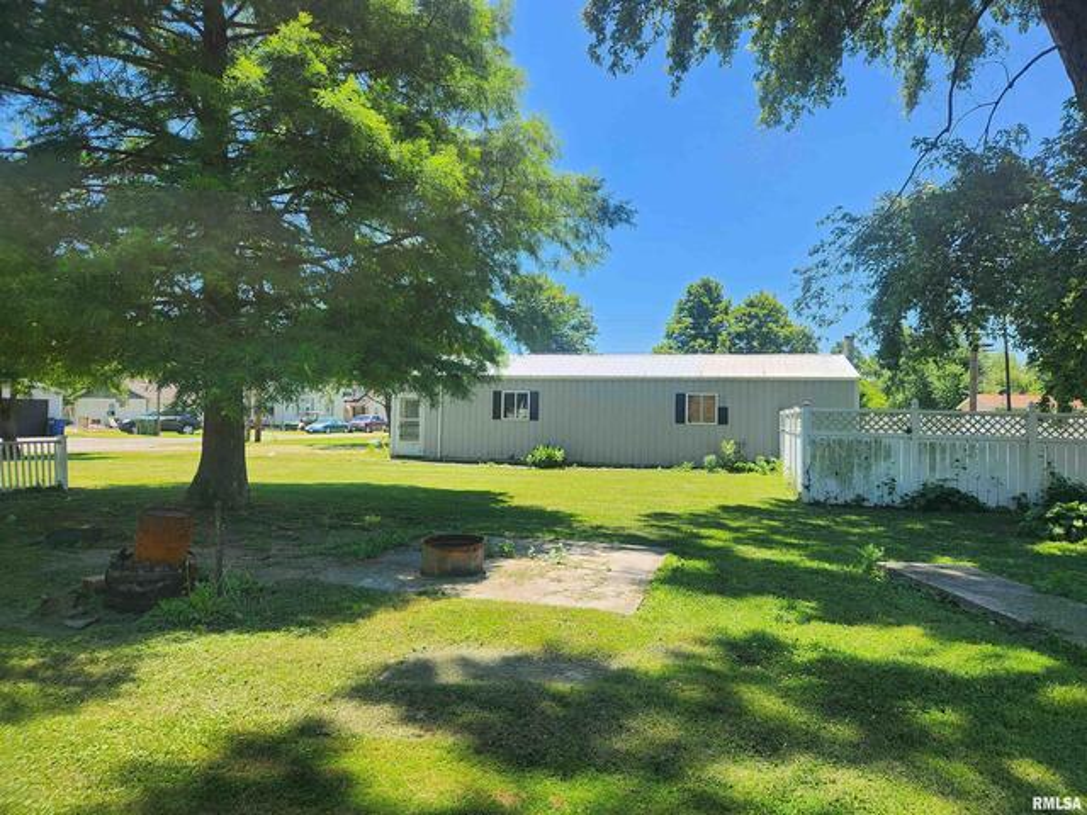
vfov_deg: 58.9
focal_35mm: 23
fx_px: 722
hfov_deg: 73.9
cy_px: 408
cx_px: 544
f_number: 1.8
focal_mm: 5.4
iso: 20
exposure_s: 1/814
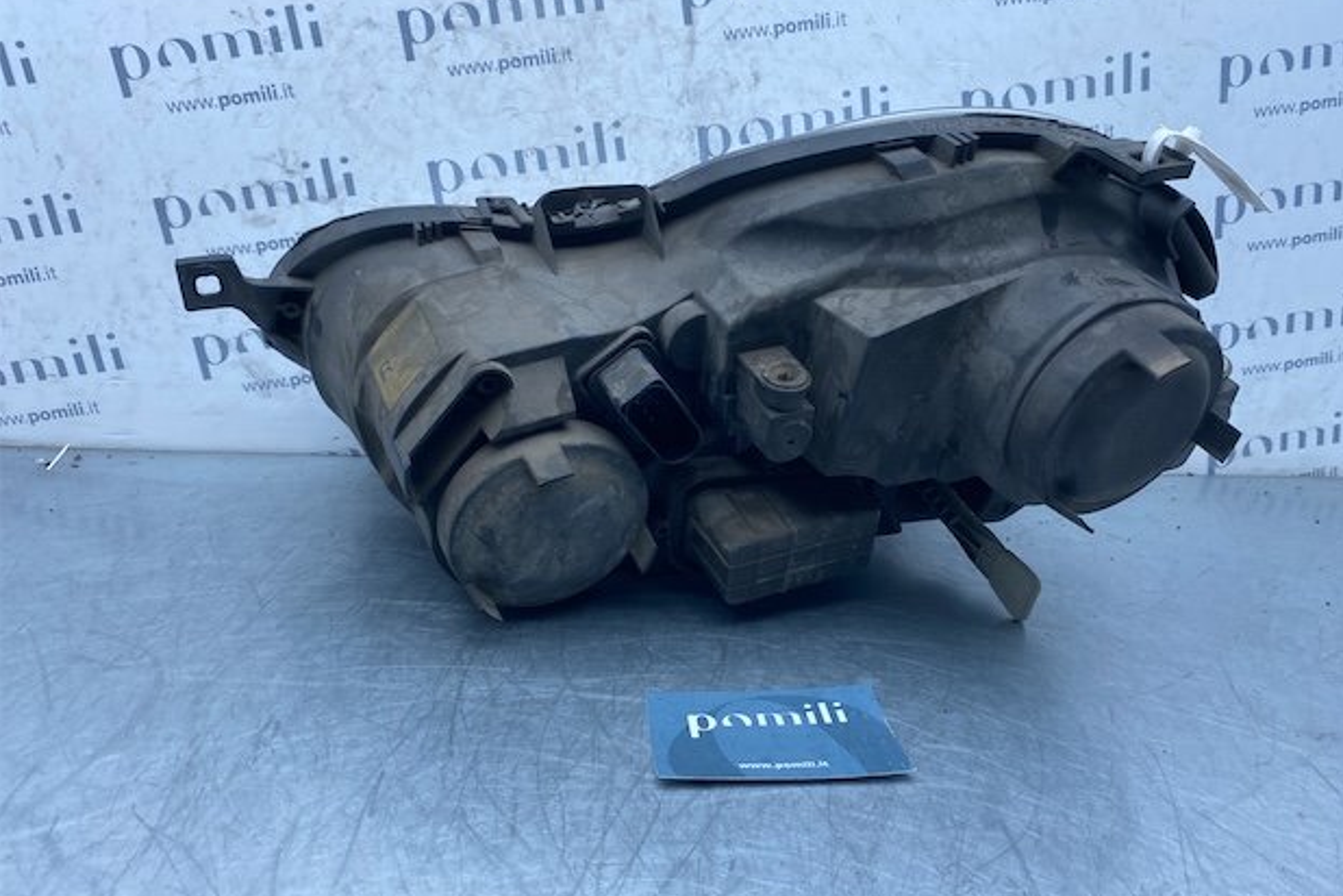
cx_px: 693
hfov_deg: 65.5
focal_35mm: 28
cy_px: 459
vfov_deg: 46.4
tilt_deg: -20.2
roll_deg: -3.6
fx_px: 1044
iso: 32
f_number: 1.8
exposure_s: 1/541
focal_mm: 4.25
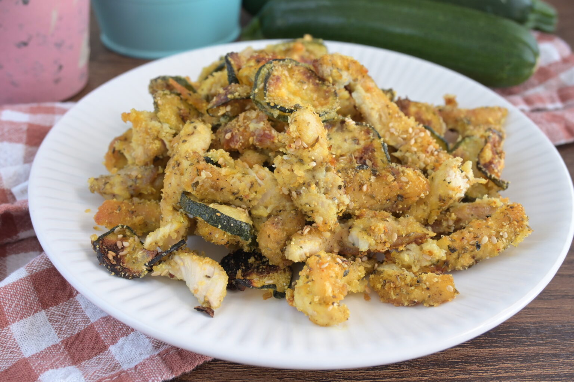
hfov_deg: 53.2
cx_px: 287
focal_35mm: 36
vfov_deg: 36.8
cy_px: 191
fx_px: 574
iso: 640
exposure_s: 1/15
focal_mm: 24
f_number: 5.6
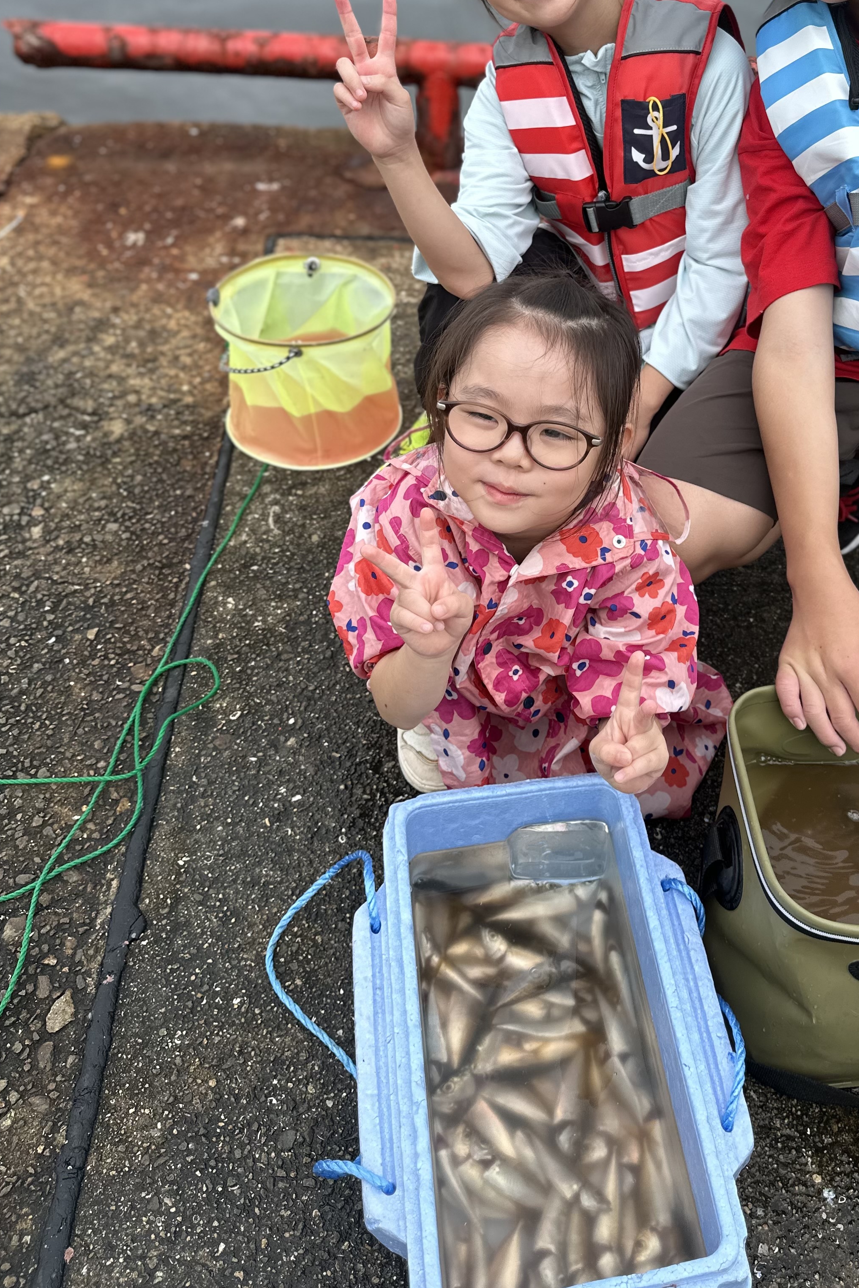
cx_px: 626
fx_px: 1181
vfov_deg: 56.4
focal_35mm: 33
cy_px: 464
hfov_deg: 39.1
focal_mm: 6.86
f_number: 1.78
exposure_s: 1/1212
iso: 80
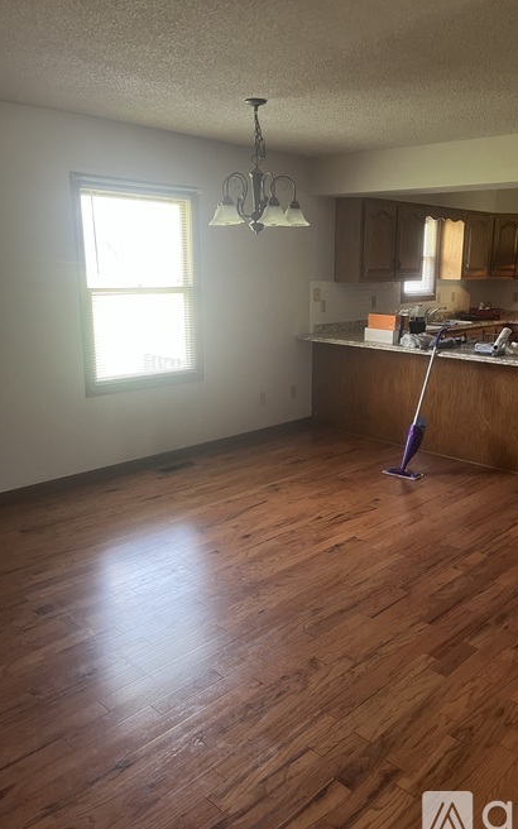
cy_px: 420
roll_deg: -1.6
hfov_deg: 44.3
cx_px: 311
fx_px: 632
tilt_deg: -13.0
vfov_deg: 66.5
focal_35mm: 28
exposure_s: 1/60
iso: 200
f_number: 1.6
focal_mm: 5.1
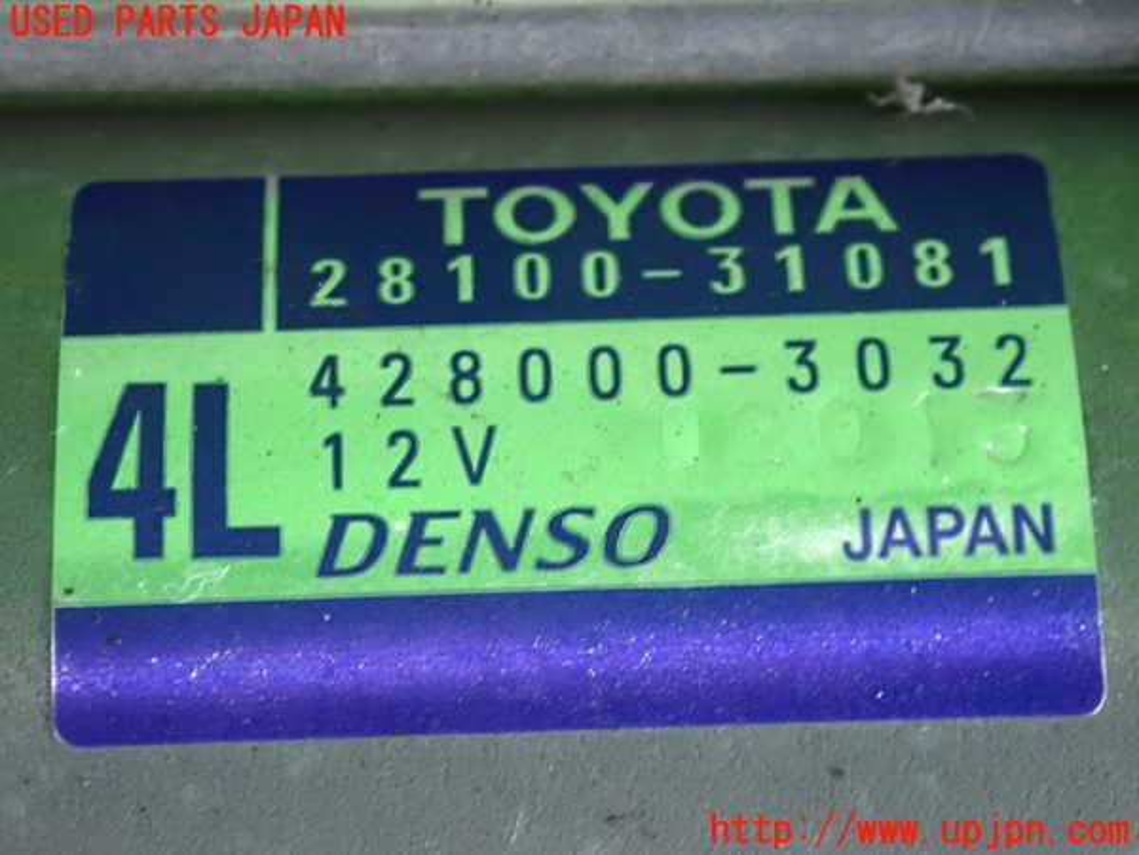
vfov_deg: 14.8
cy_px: 428
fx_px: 3290
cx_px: 570
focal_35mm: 100
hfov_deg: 19.6
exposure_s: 1/25
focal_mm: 18
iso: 1600
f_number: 4.9
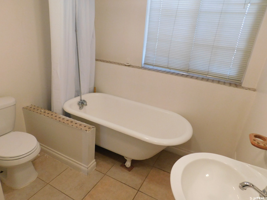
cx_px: 134
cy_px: 100
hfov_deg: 73.9
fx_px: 177
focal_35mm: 23
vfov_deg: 58.9
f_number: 3
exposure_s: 1/80
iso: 400
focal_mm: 4
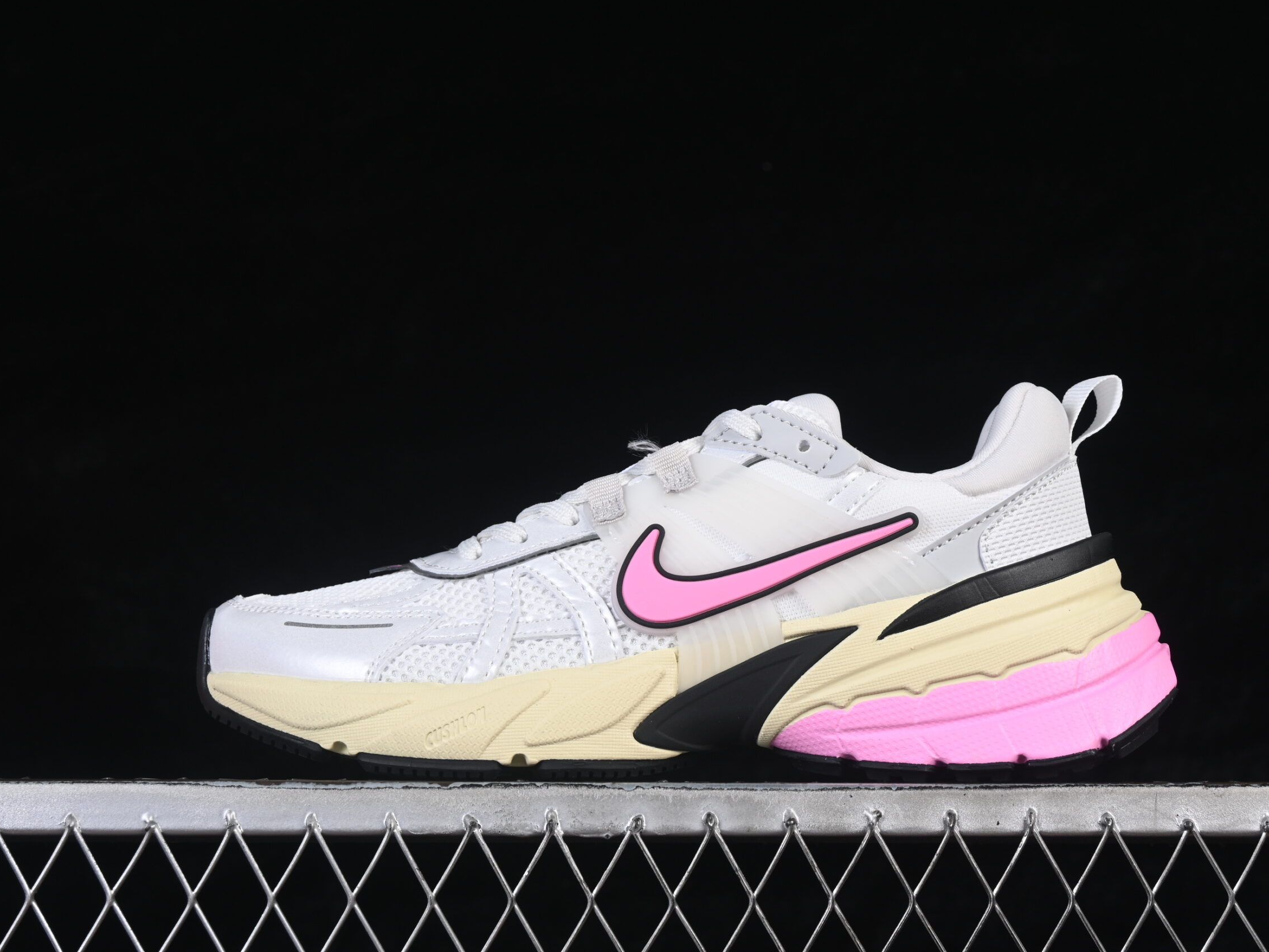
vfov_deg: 18.0
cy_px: 478
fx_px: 3007
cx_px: 692
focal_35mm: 82
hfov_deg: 23.8
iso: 160
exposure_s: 1/80
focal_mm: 50
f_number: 8
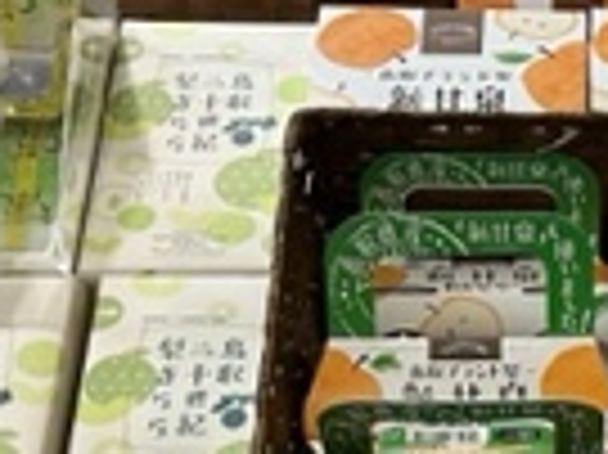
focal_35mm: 114
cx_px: 622
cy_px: 463
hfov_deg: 16.9
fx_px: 2001
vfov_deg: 12.8
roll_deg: -0.8
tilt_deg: -28.3
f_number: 1.78
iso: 500
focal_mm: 6.86
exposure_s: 1/60
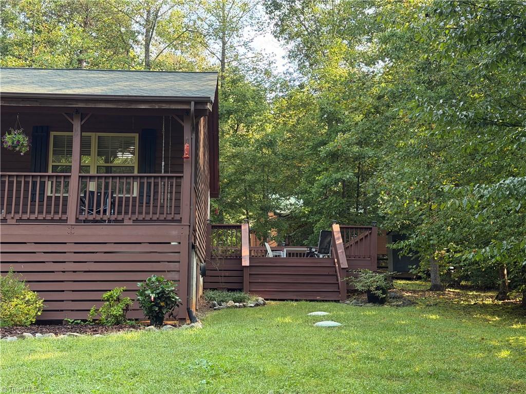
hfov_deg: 39.7
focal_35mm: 48
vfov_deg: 30.3
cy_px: 197
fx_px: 729
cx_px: 263
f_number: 1.78
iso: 80
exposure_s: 1/186
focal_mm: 6.76
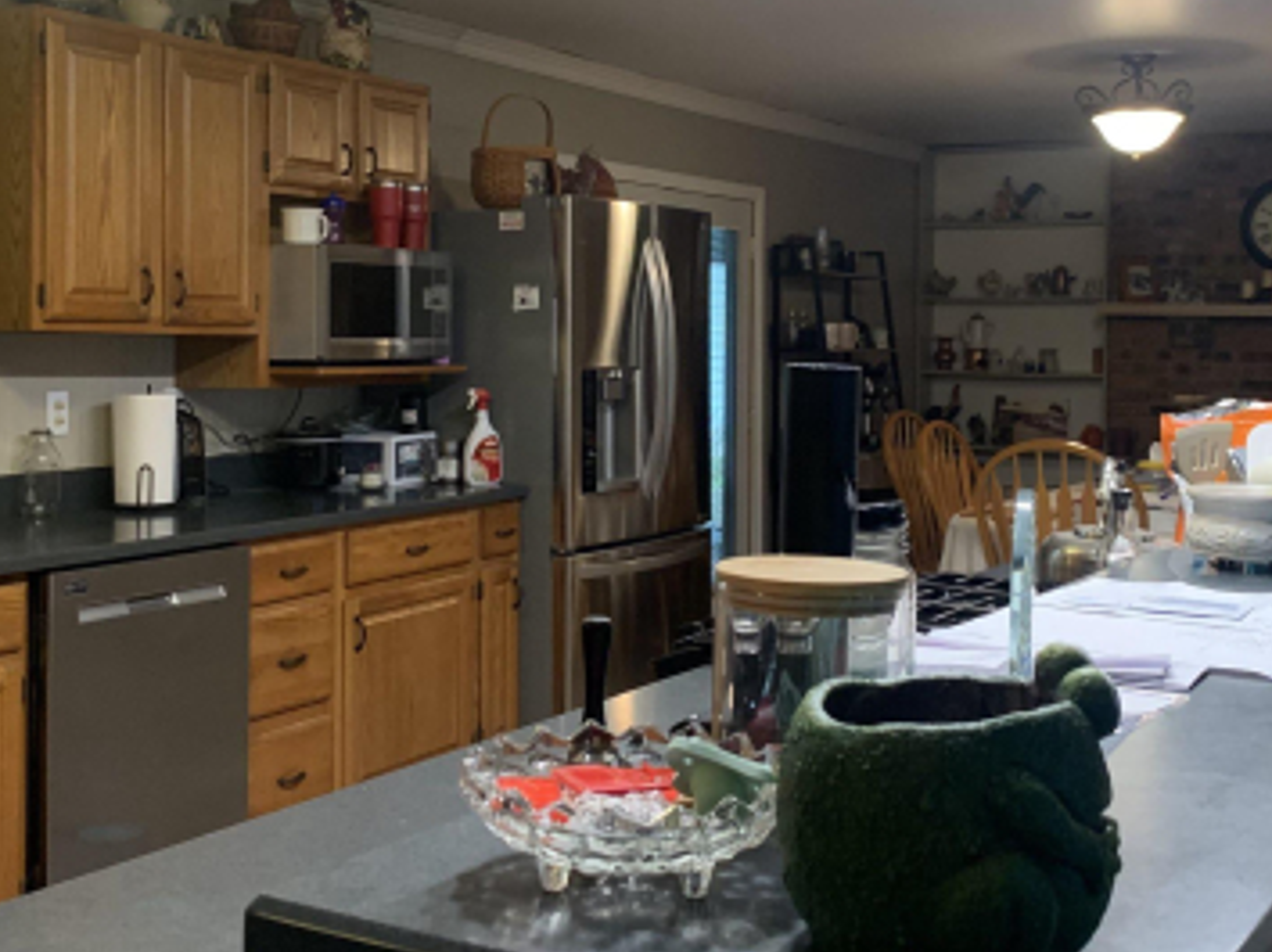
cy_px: 305
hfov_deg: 38.9
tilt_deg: +0.0
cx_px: 699
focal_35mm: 49
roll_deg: -1.3
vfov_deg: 29.4
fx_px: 1799
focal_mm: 4.25
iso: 200
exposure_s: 1/60
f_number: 1.8
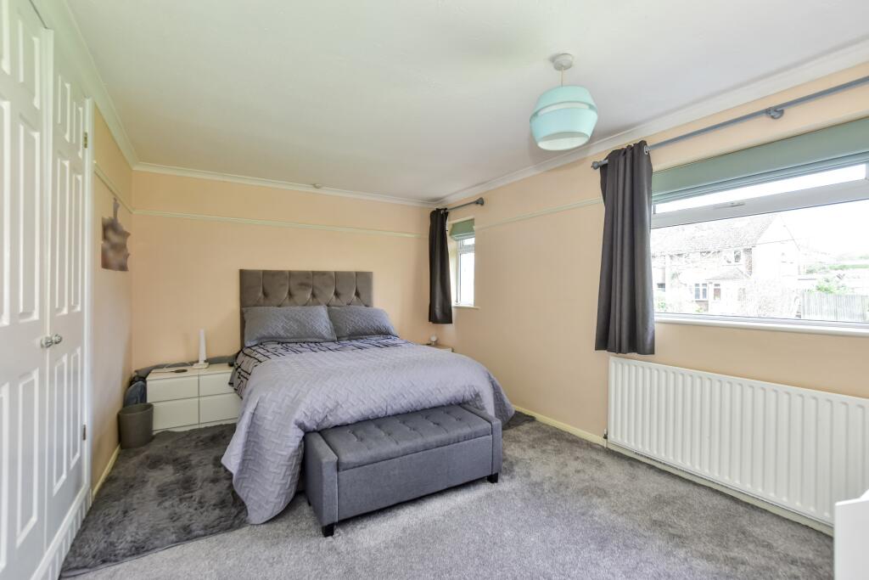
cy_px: 290
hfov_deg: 100.4
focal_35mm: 15
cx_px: 434
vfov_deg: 77.3
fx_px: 362
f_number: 8
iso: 640
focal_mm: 10
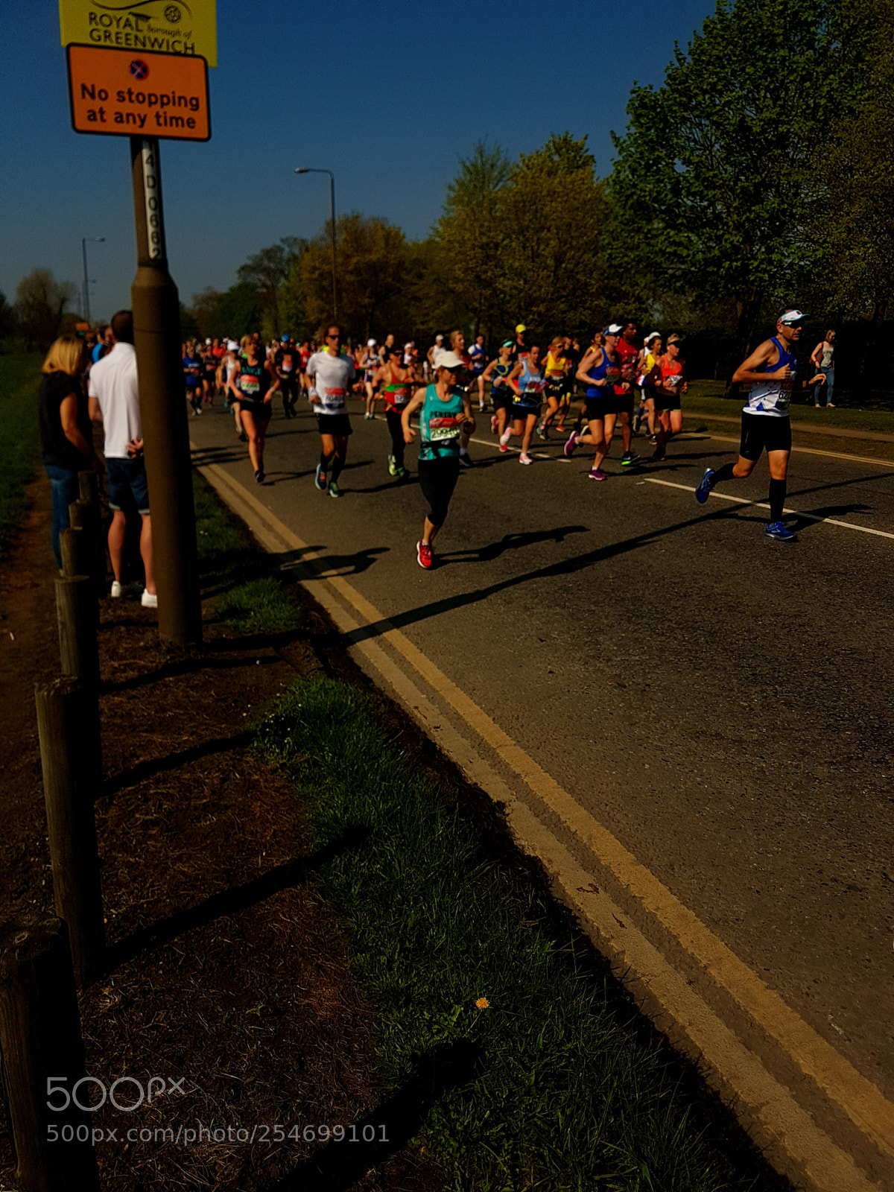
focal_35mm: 26
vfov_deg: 67.3
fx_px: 895
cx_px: 447
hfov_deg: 53.1
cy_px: 596
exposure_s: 1/8048
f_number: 1.7
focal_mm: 4.2
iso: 40
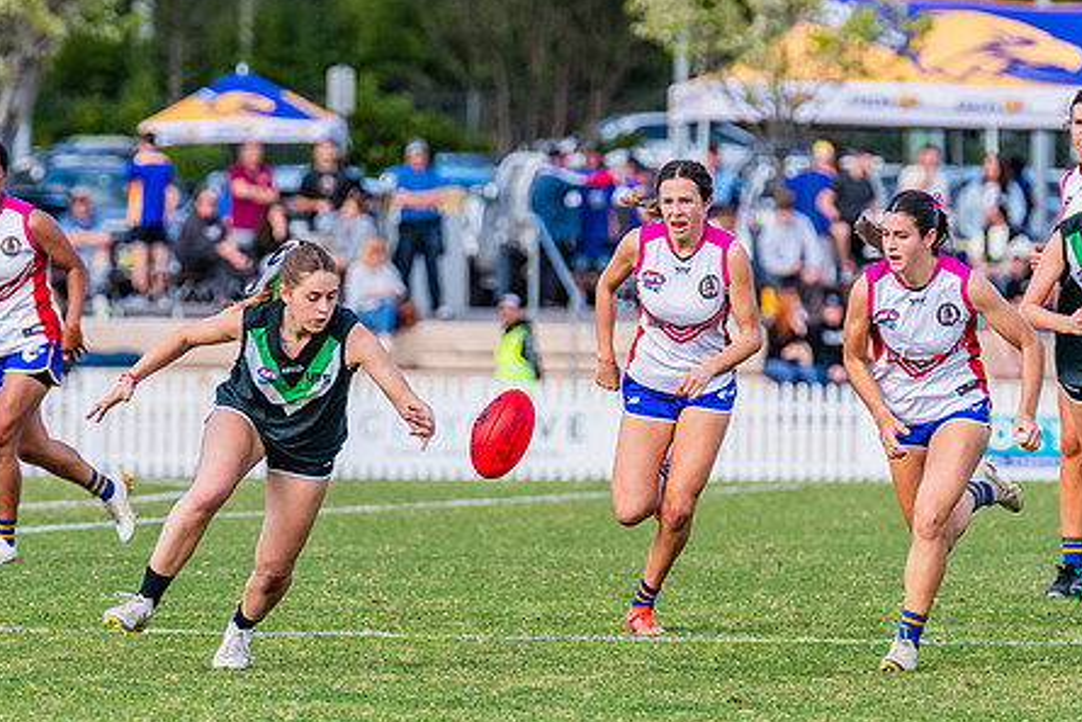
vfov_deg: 2.6
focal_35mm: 524
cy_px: 328
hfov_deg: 3.9
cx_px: 272
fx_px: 15753
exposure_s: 1/1600
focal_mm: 330
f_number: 6.3
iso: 800
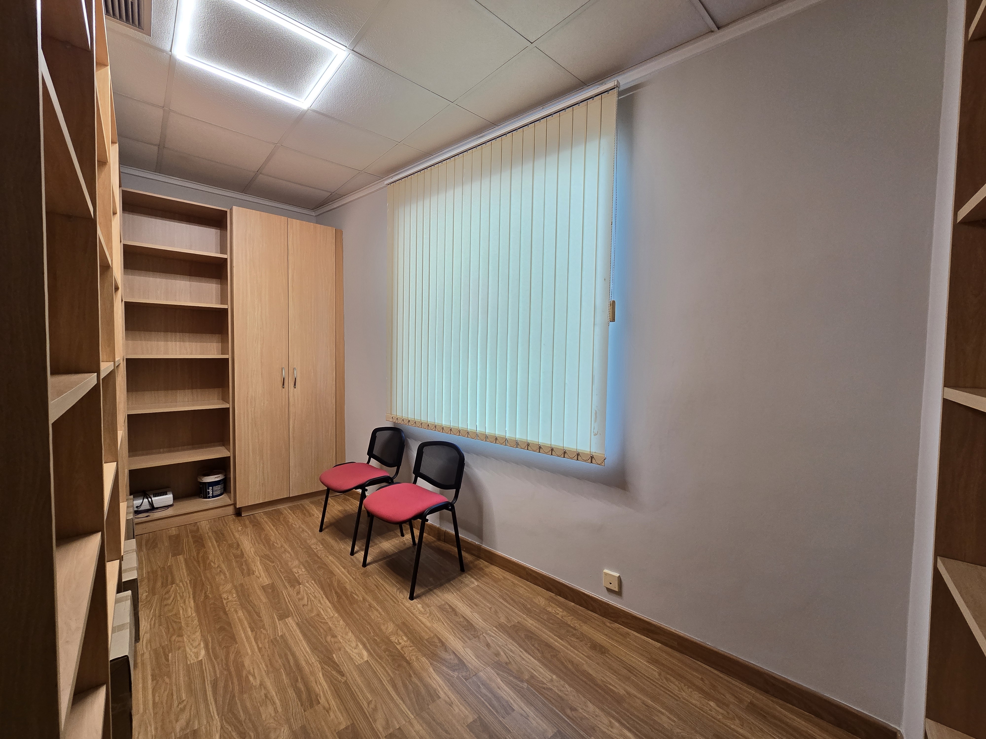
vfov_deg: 89.9
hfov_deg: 106.2
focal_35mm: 13
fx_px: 370
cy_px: 370
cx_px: 493
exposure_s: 1/50
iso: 160
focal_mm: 2.2
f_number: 2.2
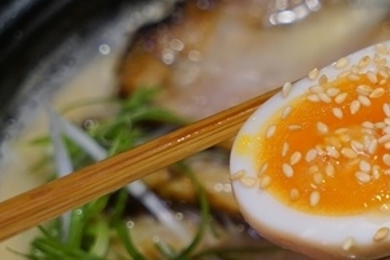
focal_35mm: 145
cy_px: 171
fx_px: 1572
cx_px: 461
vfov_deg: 9.5
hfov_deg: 13.8
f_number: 5
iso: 500
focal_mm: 53
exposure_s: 1/60
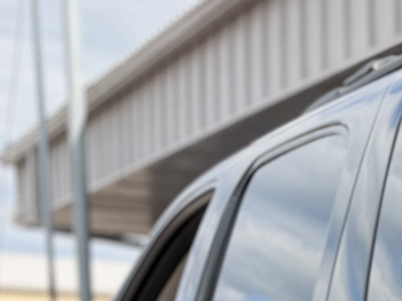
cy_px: 635
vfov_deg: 10.7
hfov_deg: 13.0
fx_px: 1440
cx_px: 896
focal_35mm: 124
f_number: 1.78
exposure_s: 1/1522
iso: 100
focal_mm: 6.76
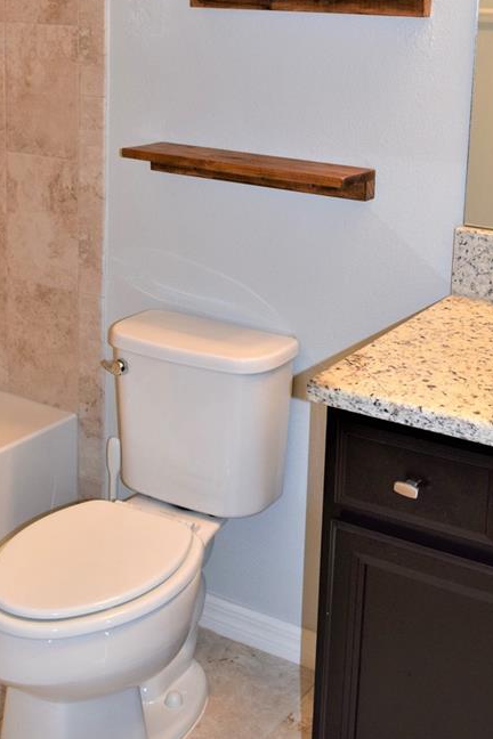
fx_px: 1027
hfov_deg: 27.0
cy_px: 174
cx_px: 233
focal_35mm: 50
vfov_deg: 38.5
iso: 800
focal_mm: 18
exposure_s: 1/100
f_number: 5
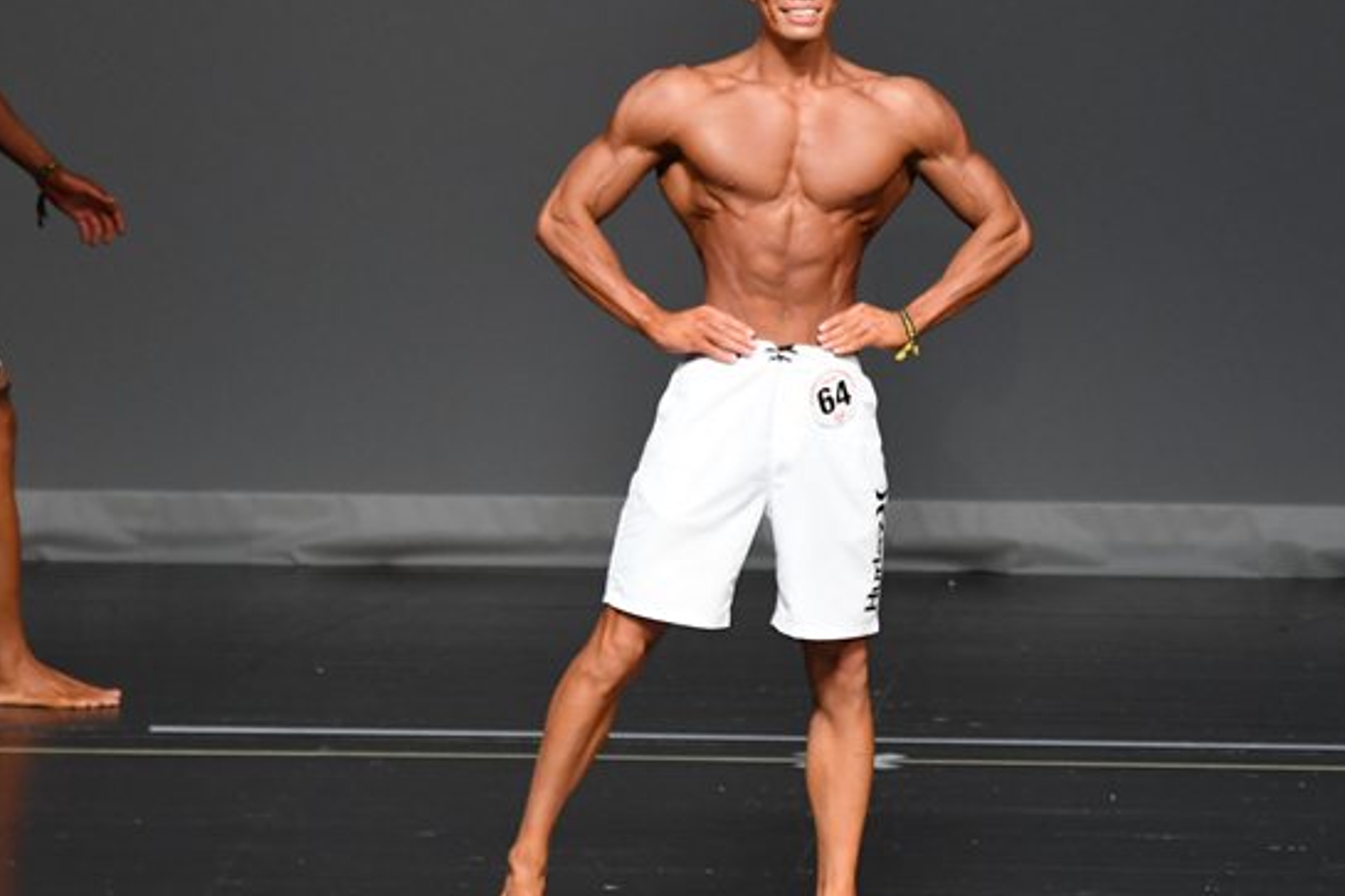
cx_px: 833
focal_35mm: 448
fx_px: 16732
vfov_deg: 3.1
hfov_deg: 4.6
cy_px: 427
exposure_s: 1/400
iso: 2500
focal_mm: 210
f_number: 5.6
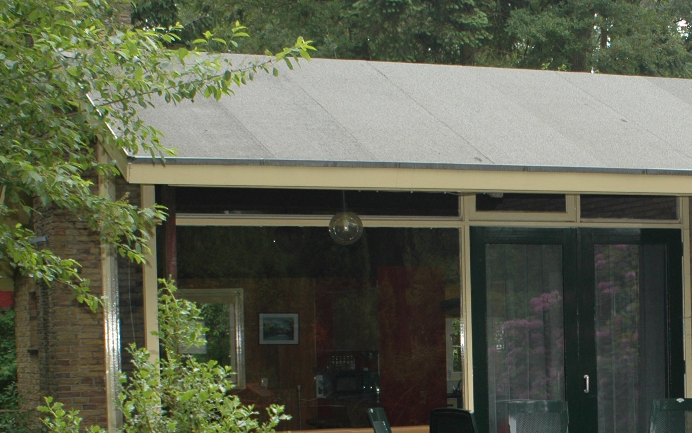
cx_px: 614
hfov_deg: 22.1
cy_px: 469
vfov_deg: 13.9
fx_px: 1735
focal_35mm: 92
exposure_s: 1/125
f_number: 5.6
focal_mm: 28
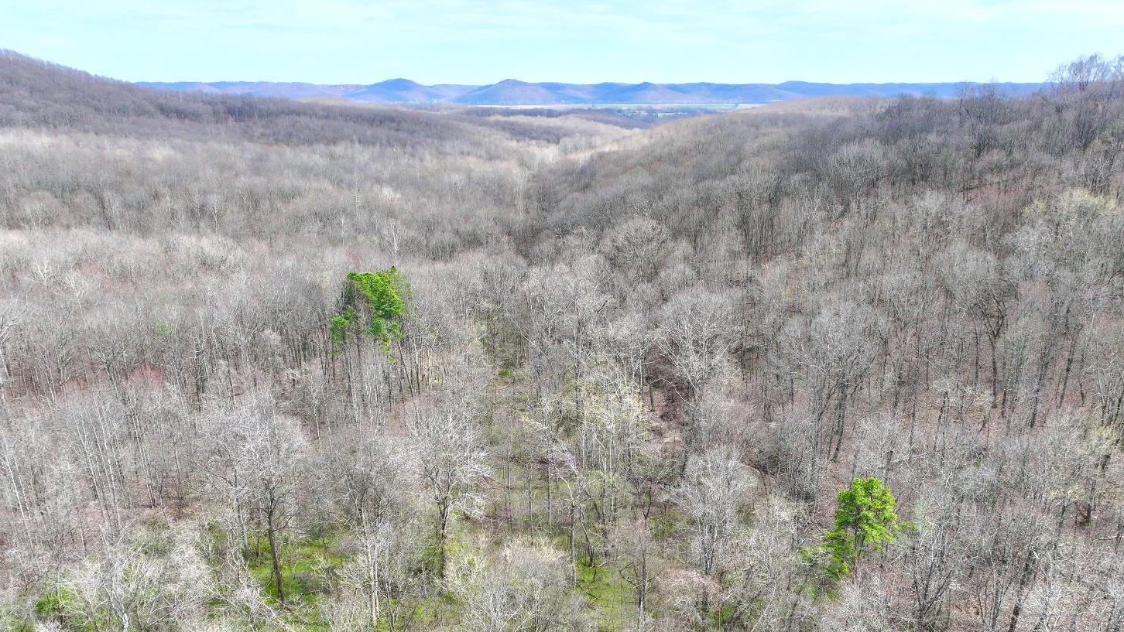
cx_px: 572
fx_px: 805
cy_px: 405
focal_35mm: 27
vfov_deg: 42.5
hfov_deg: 69.9
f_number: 2.8
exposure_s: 1/120
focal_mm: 12.29
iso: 320
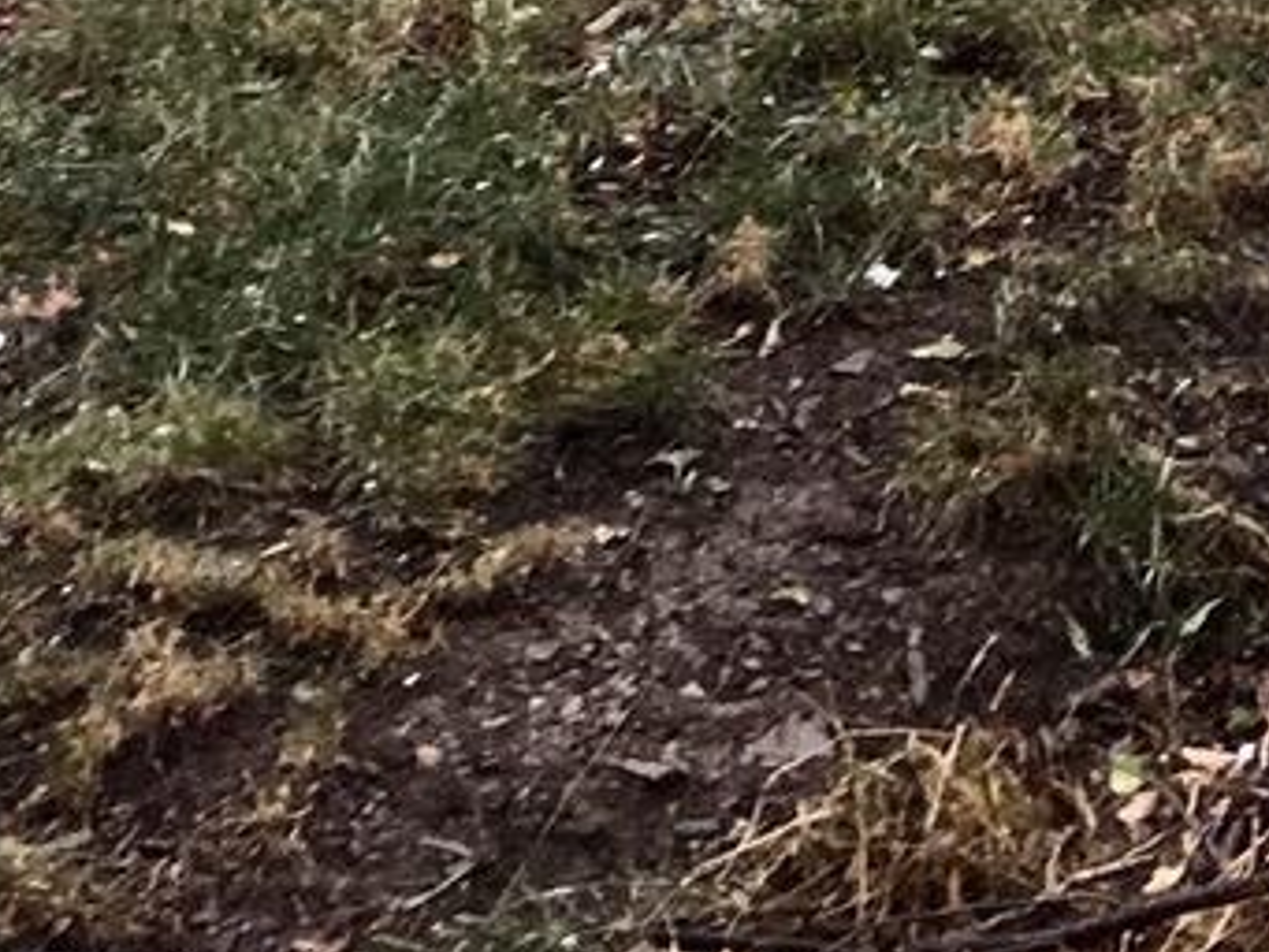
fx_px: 6381
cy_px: -1818
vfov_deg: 7.6
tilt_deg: -6.6
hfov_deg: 10.2
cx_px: 2758
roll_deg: +0.1
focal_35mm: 174
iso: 32
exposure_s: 1/60
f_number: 2.2
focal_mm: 4.15
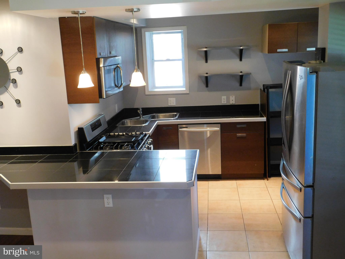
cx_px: 172
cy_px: 130
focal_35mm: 36
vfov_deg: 39.7
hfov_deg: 51.4
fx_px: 359
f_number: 3.5
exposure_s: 1/20
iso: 400
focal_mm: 6.3
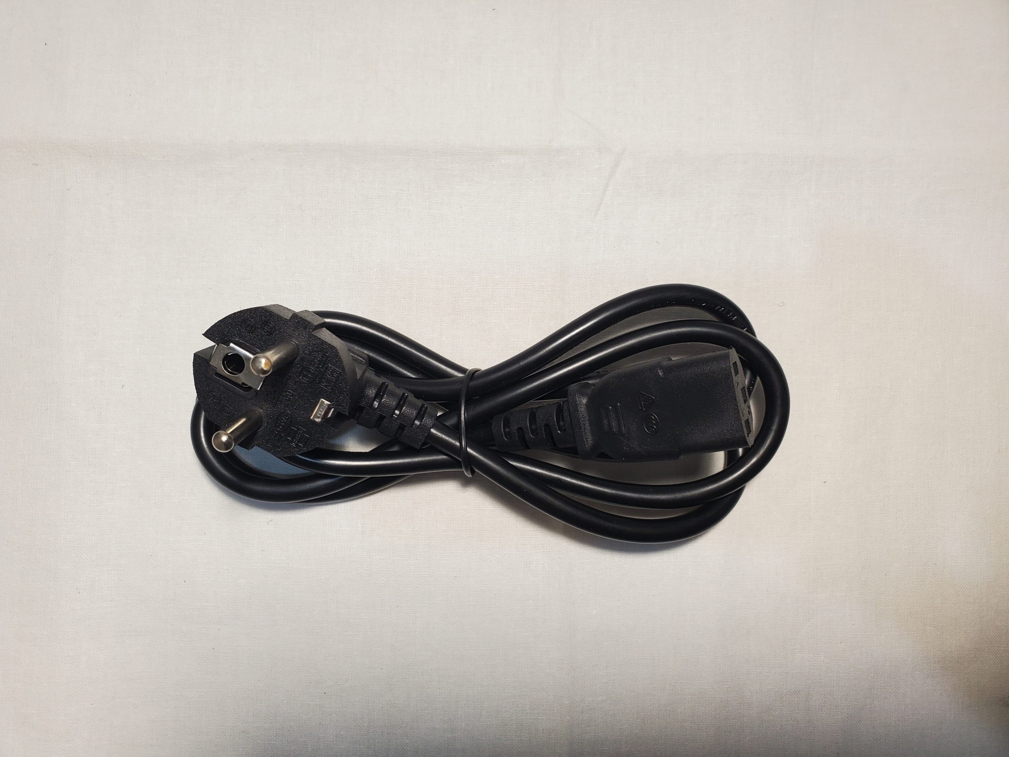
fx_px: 758
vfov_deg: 53.1
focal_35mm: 26
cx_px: 504
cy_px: 378
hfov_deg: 67.3
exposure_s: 1/120
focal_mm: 4.3
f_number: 2.4
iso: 125
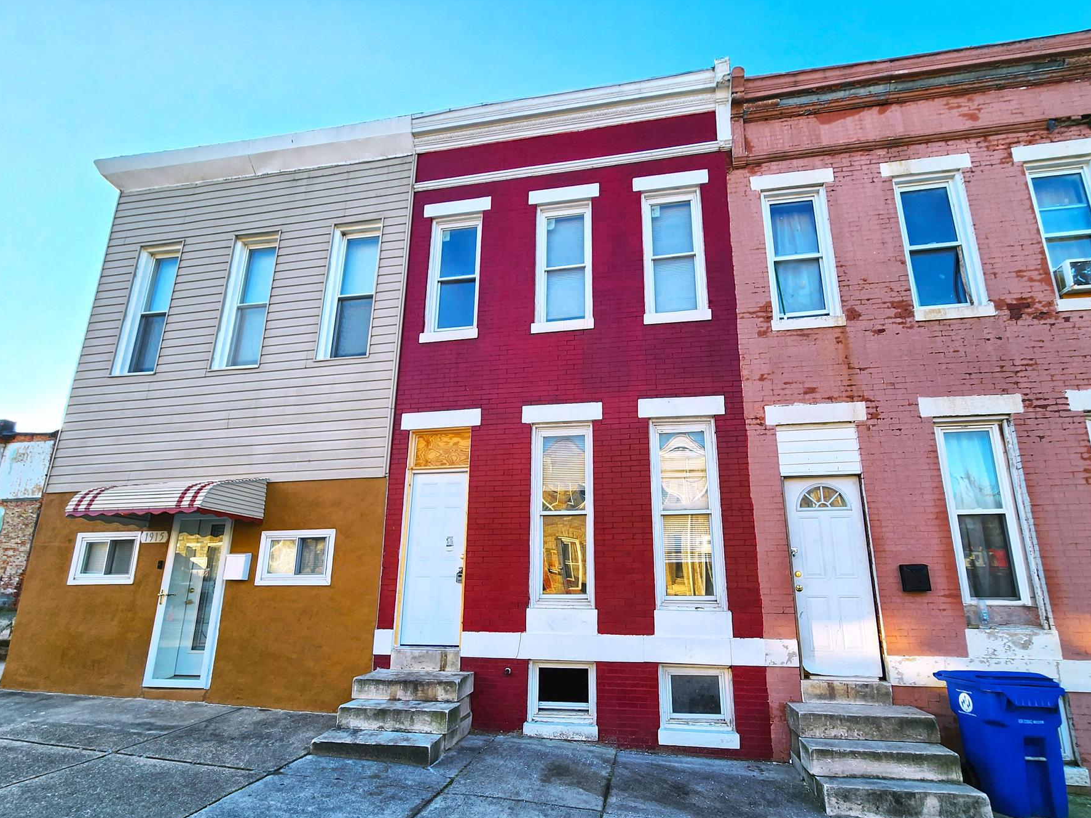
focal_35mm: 15
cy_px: 468
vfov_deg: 81.2
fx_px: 473
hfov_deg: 98.1
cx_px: 567
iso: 50
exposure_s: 1/525
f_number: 2.2
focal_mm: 2.2
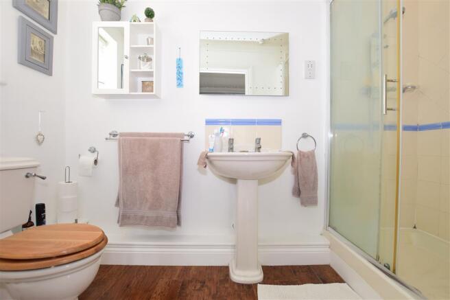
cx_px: 225
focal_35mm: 15
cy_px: 150
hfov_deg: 100.4
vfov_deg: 77.3
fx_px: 187
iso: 400
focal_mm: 10
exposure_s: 1/5
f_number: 7.1
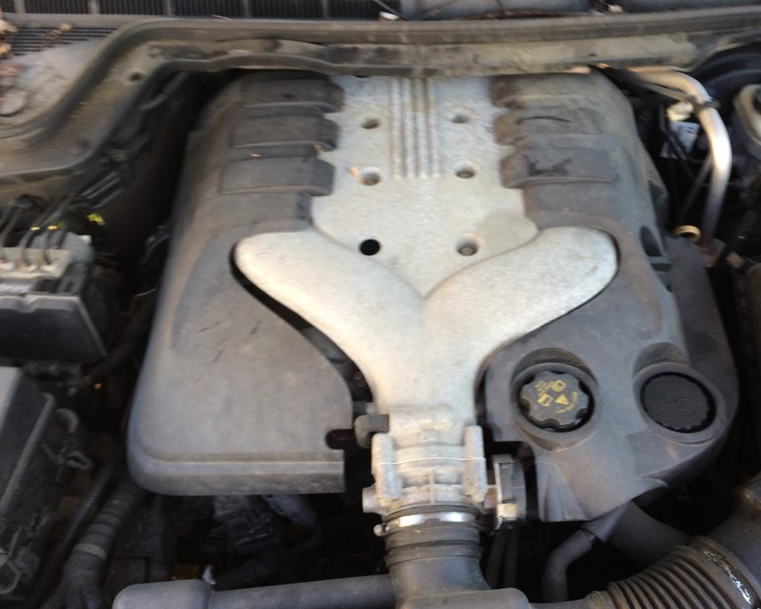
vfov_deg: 43.4
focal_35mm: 34
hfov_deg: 52.7
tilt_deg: -45.3
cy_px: 310
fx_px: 766
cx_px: 435
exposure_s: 1/60
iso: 40
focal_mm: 4.15
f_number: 2.2
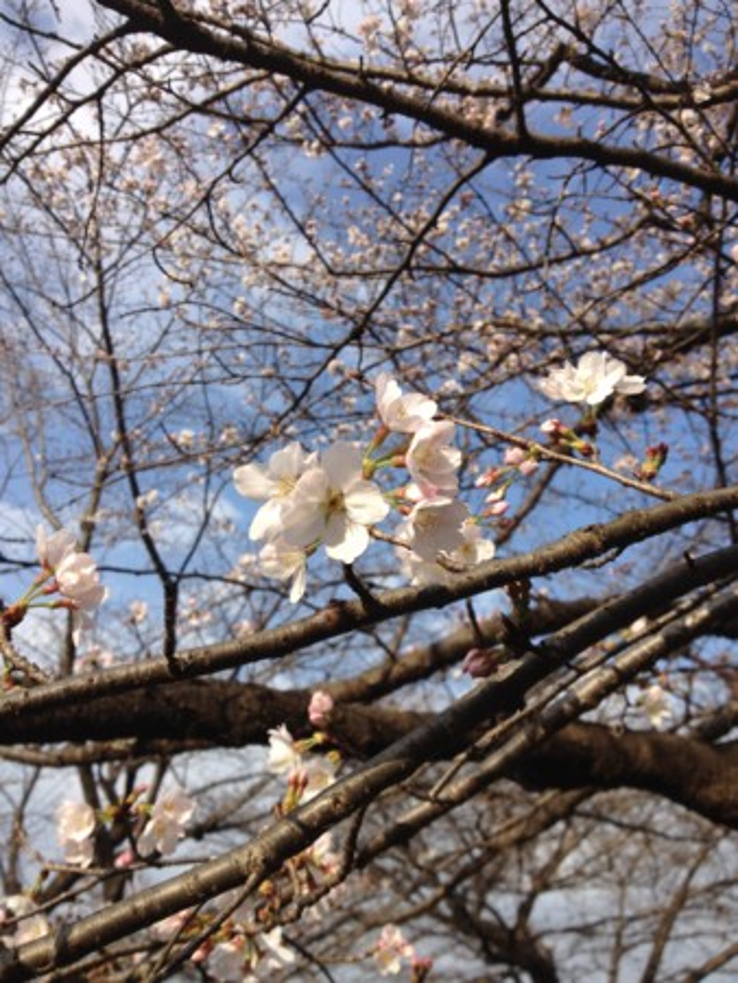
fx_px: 994
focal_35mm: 35
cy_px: 492
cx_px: 369
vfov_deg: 52.6
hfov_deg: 40.7
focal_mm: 4.28
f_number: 2.4
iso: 64
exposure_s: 1/1381
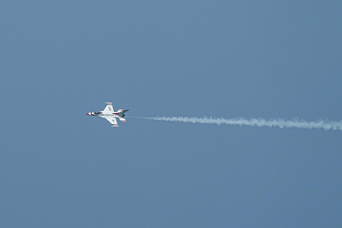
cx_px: 59
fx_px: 8795
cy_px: 126
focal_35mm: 926
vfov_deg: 1.5
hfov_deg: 2.2
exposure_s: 1/1600
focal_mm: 400
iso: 800
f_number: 10
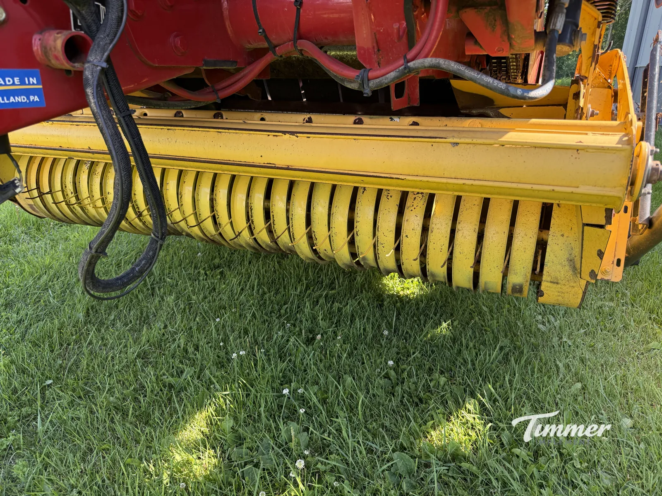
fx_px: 459
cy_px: 248
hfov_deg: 71.6
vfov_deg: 56.8
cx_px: 331
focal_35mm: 24
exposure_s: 1/419
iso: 100
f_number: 1.78
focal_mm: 6.76
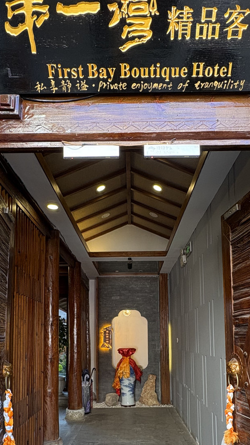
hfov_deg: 41.4
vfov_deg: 65.3
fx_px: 330
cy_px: 313
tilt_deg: +5.5
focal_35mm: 28
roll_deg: +0.1
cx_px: 133
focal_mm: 2.22
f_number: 2.2
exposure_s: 1/69
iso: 250
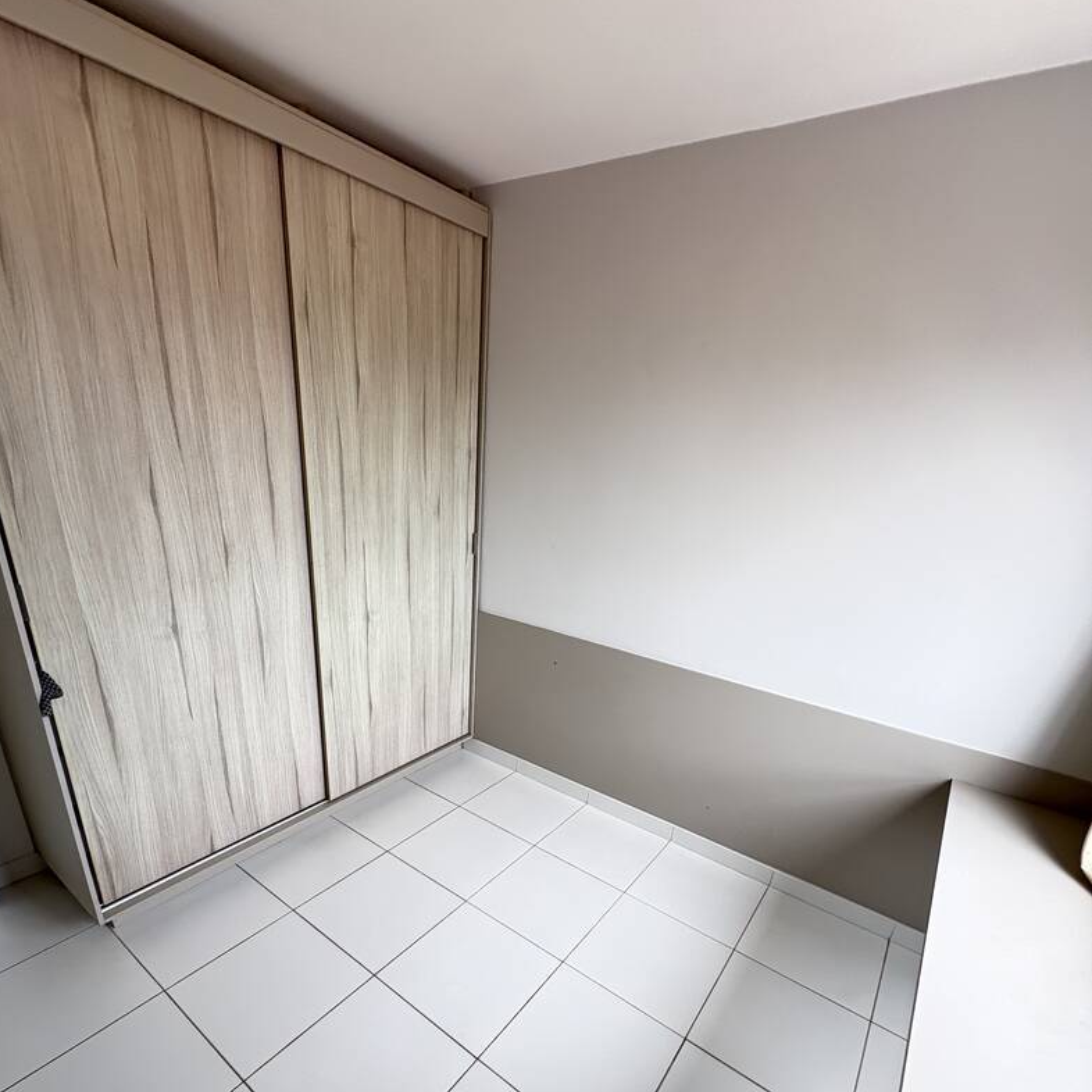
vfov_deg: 82.3
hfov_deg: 83.9
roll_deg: -2.3
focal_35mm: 17
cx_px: 531
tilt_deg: -19.8
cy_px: 688
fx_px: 607
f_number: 2.2
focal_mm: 2.22
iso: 64
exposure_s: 1/99
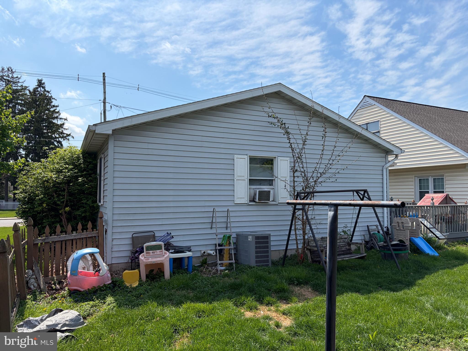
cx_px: 234
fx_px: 352
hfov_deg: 67.3
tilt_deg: +4.1
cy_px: 176
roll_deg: +0.2
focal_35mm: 26
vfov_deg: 53.1
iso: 50
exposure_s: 1/3623
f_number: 1.6
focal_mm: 5.96
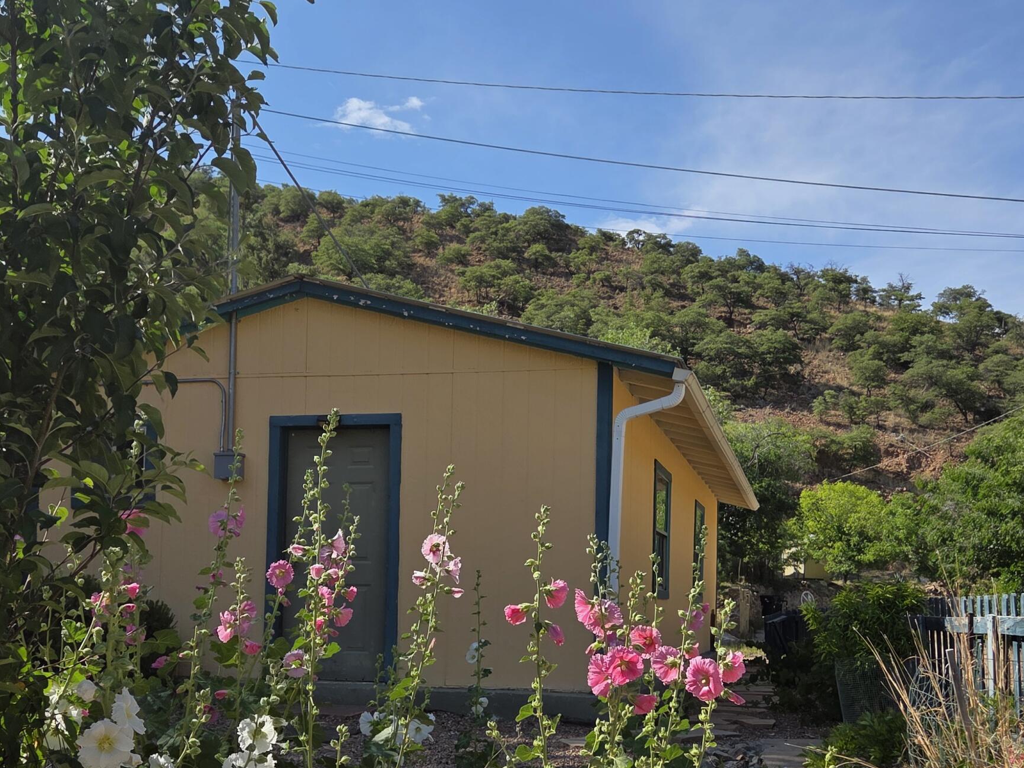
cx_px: 481
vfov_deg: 35.5
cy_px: 525
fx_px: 1183
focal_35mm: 40
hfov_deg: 46.8
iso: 80
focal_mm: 5.4
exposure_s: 1/3861
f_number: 1.8
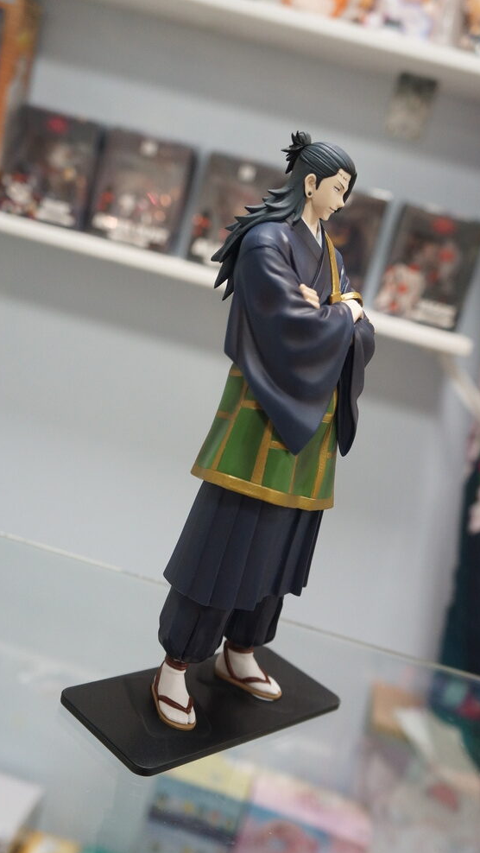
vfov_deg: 54.6
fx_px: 826
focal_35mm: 37
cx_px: 250
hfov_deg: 32.4
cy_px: 431
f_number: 4
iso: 1250
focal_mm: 23
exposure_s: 1/60
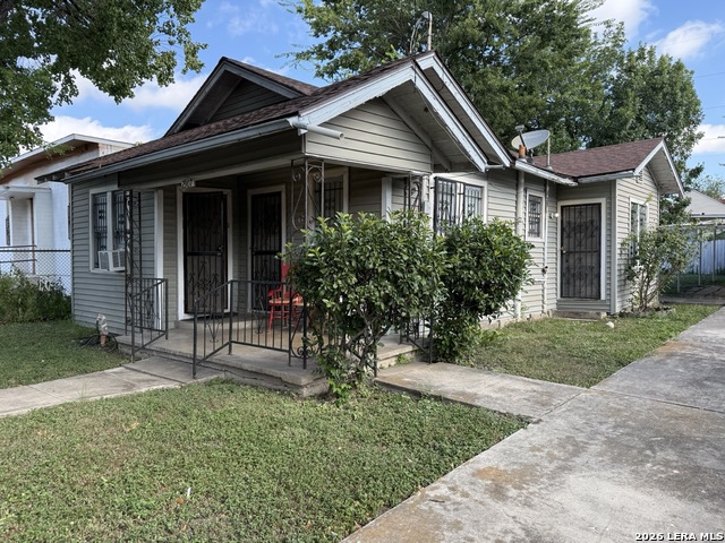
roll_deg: +0.7
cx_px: 362
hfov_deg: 71.6
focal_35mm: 24
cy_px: 272
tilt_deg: -2.1
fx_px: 503
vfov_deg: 56.8
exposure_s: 1/909
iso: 100
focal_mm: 6.76
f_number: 1.78
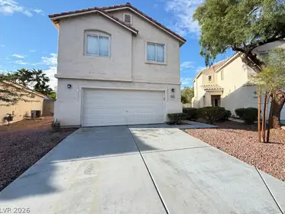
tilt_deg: +5.4
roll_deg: +0.7
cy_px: 100
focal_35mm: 15
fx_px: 124
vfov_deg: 81.7
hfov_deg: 98.1
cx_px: 150
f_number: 2.2
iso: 40
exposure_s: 1/734
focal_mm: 2.22
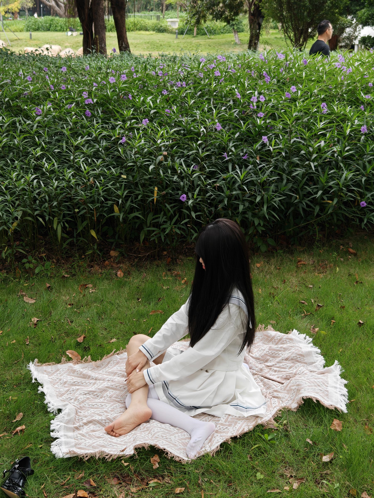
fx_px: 677
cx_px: 187
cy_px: 249
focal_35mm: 47
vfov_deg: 40.4
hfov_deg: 30.9
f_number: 1.8
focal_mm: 8.67
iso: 100
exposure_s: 1/60
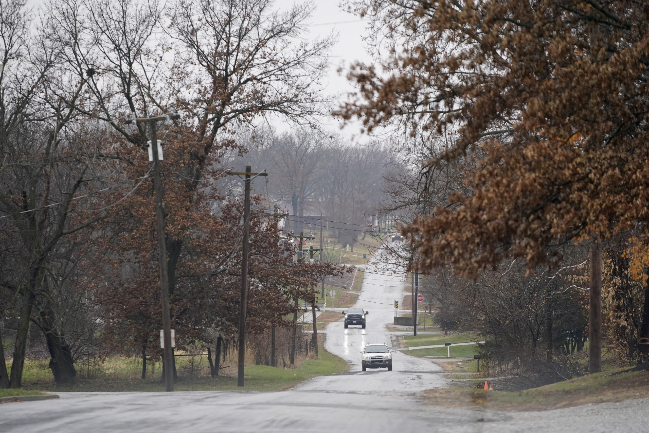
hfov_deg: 10.3
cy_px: 216
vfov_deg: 6.9
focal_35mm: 200
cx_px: 324
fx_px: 3605
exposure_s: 1/5000
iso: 2000
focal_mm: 200
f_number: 2.8
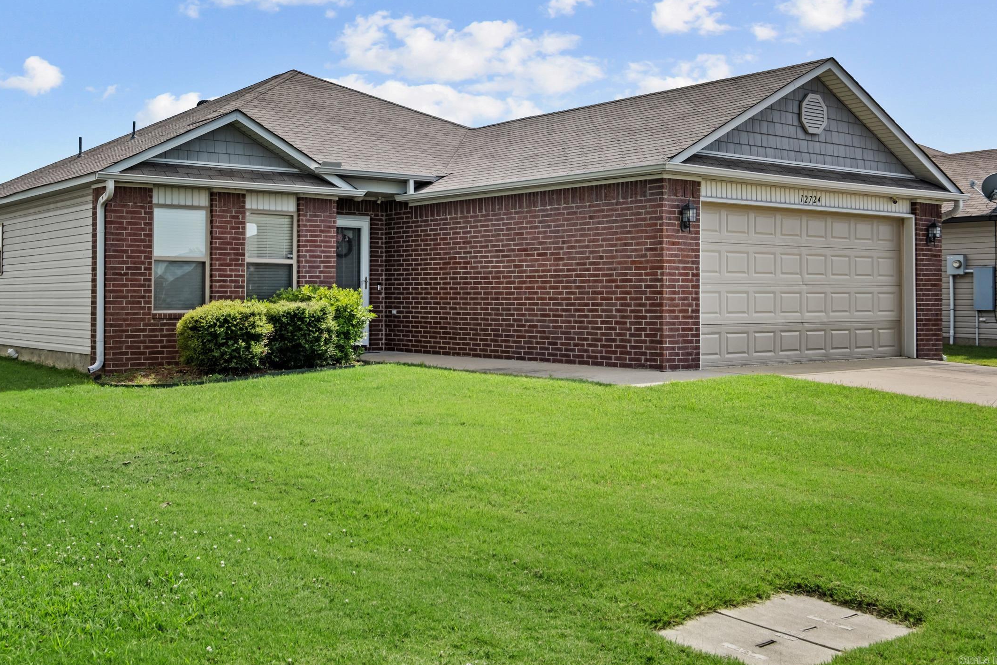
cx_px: 419
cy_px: 274
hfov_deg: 48.3
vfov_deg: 33.3
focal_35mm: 40
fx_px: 1108
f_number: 8
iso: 200
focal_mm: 22.9
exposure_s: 1/200
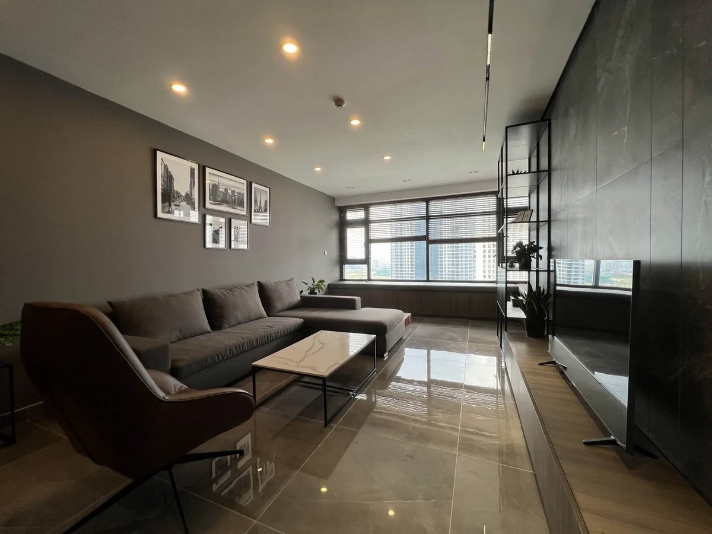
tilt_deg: -1.8
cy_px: 267
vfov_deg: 89.9
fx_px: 267
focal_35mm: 13
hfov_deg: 106.2
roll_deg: +0.4
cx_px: 356
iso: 32
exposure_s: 1/148
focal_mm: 1.57
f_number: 1.8
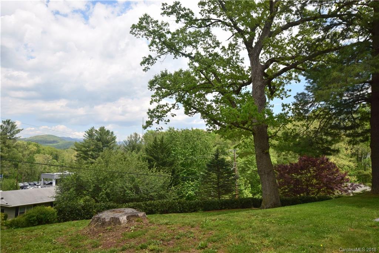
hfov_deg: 73.8
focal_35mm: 24
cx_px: 190
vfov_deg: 53.1
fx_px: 253
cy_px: 126
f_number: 11
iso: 400
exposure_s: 1/400
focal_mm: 16
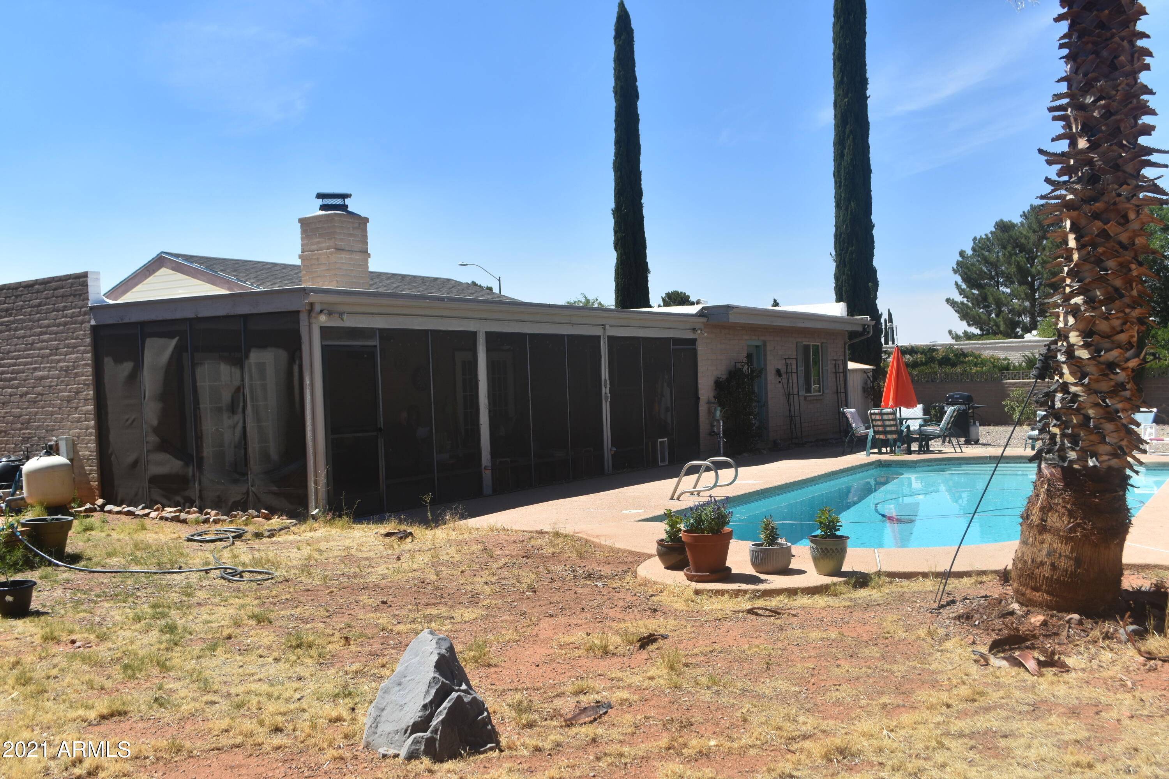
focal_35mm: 33
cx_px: 584
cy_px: 390
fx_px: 1071
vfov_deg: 40.0
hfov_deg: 57.2
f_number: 8
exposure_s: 1/500
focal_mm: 22
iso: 160
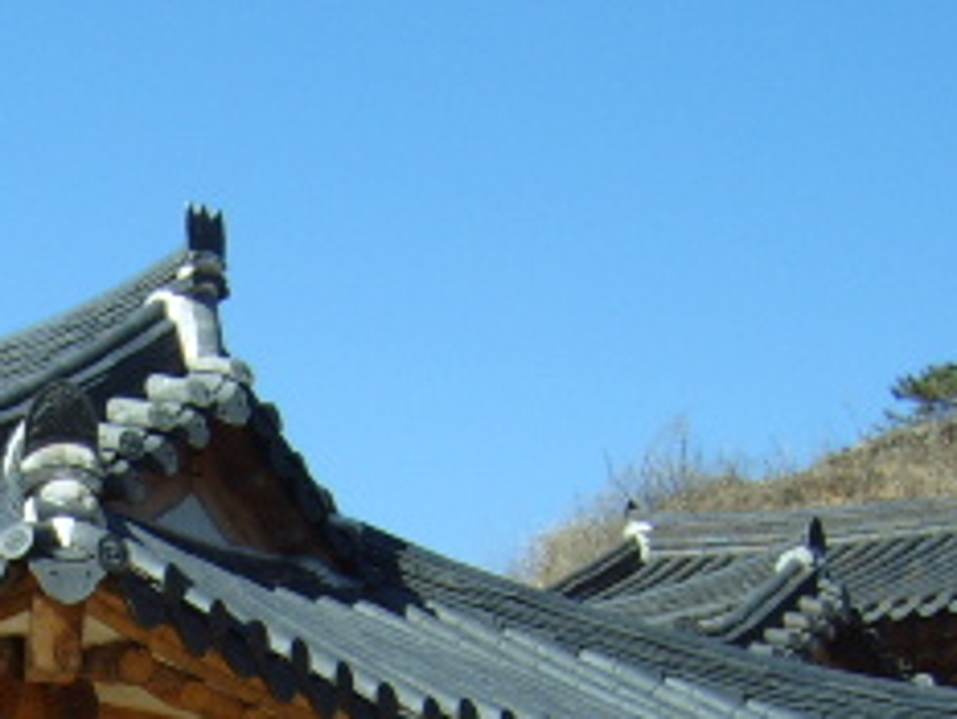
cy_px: 941
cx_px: -156
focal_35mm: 96
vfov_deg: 14.7
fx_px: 2655
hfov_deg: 19.4
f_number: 5.8
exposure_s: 1/350
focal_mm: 5.8
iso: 50
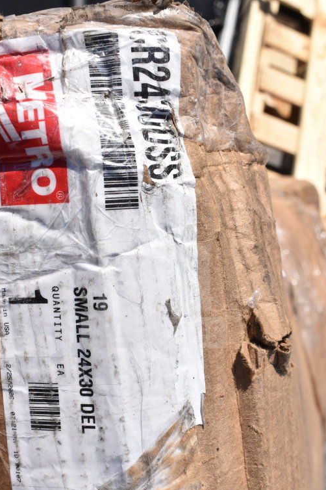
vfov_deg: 38.7
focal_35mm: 51
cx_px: 154
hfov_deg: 26.5
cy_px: 297
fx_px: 693
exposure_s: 1/400
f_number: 10
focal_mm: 28
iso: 200
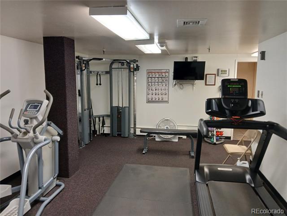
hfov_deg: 67.3
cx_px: 144
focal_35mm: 26
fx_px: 216
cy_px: 108
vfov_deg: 53.1
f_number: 1.8
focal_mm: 3.98
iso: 250
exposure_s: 1/40
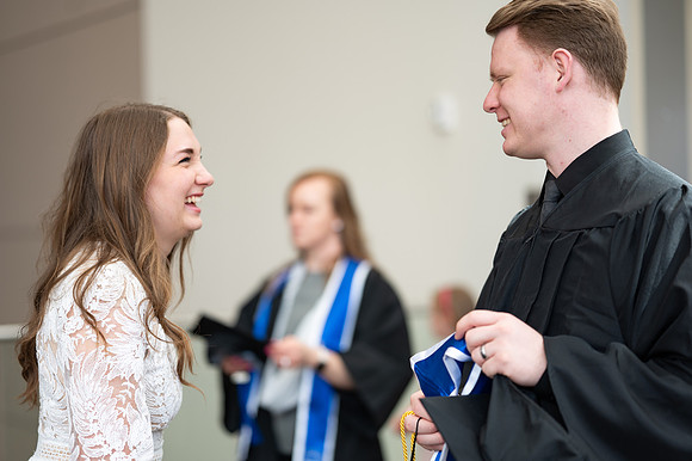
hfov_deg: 23.9
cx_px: 346
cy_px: 230
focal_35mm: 85
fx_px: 1633
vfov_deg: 16.1
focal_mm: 85
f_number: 1.8
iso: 100
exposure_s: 1/400
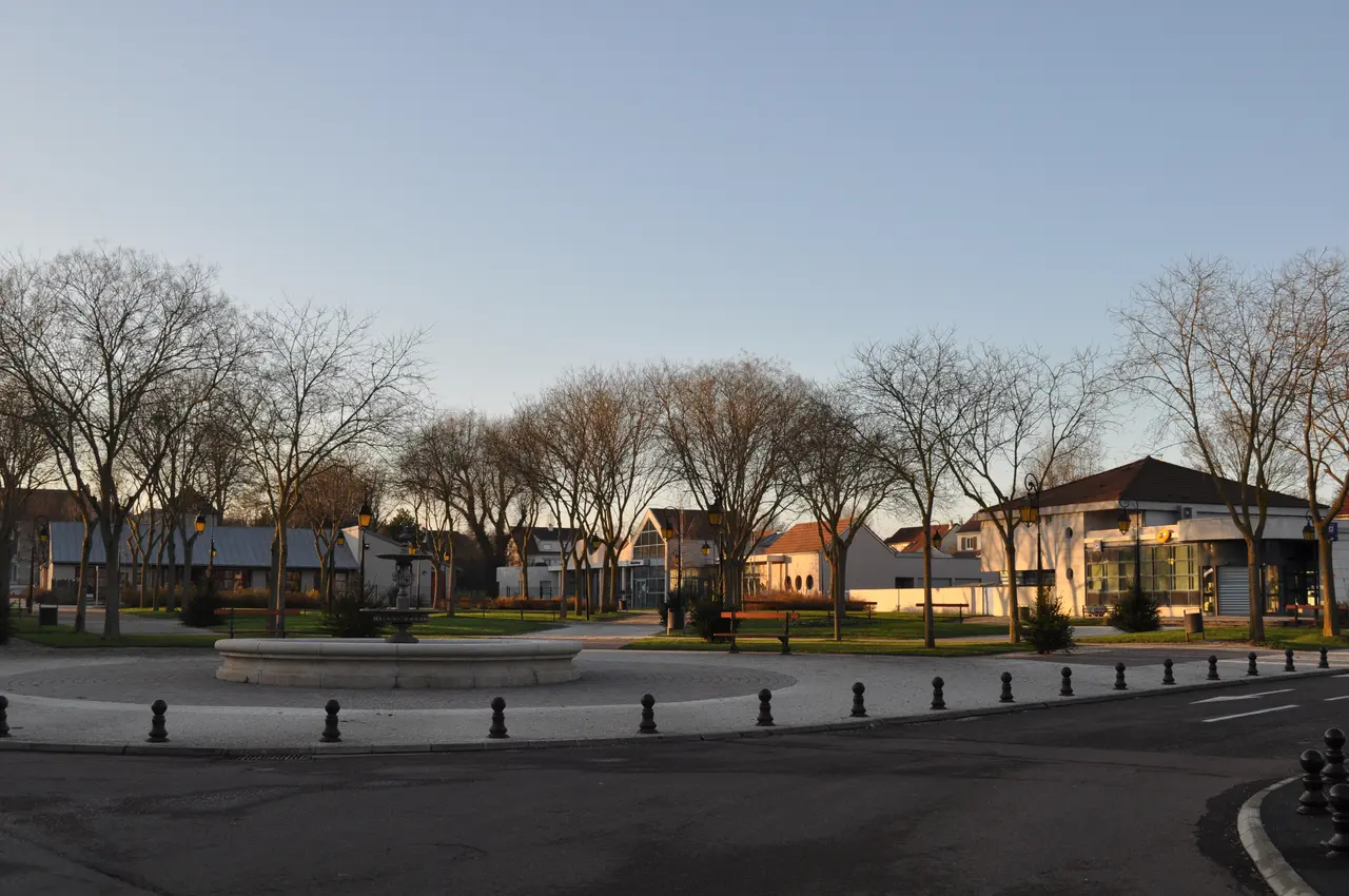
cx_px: 674
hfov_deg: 46.5
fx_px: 1572
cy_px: 448
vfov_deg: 31.8
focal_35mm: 42
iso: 200
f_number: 7.1
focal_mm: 28
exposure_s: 1/200
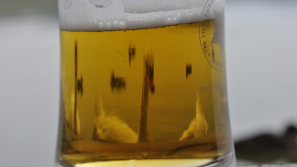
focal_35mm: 156
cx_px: 133
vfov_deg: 7.8
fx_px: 1228
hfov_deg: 13.8
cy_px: 94
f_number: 14
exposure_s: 1/160
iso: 200
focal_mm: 90
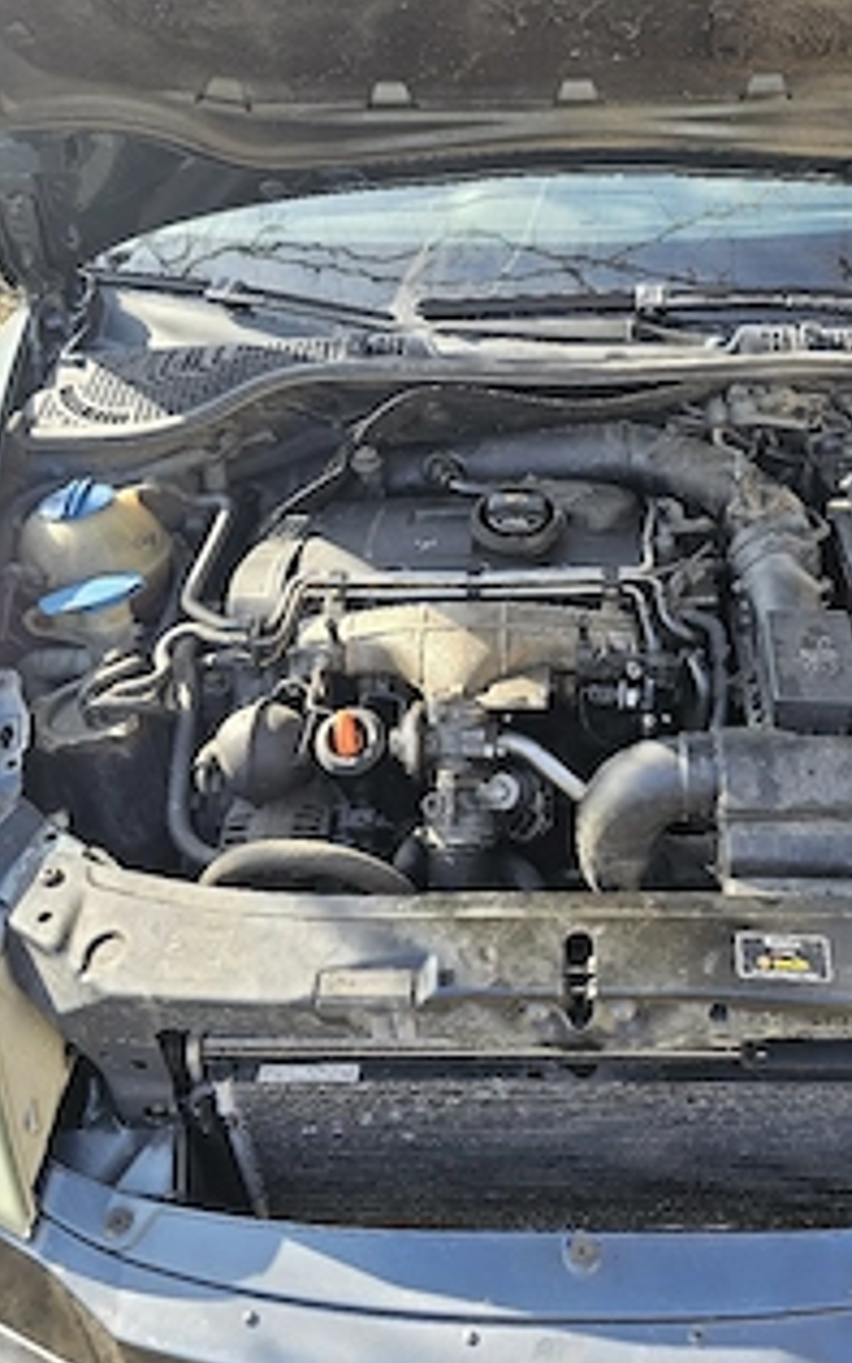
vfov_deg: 60.6
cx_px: 562
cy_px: 528
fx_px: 1151
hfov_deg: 40.2
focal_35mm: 31
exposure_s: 1/100
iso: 16
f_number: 1.7
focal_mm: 6.3
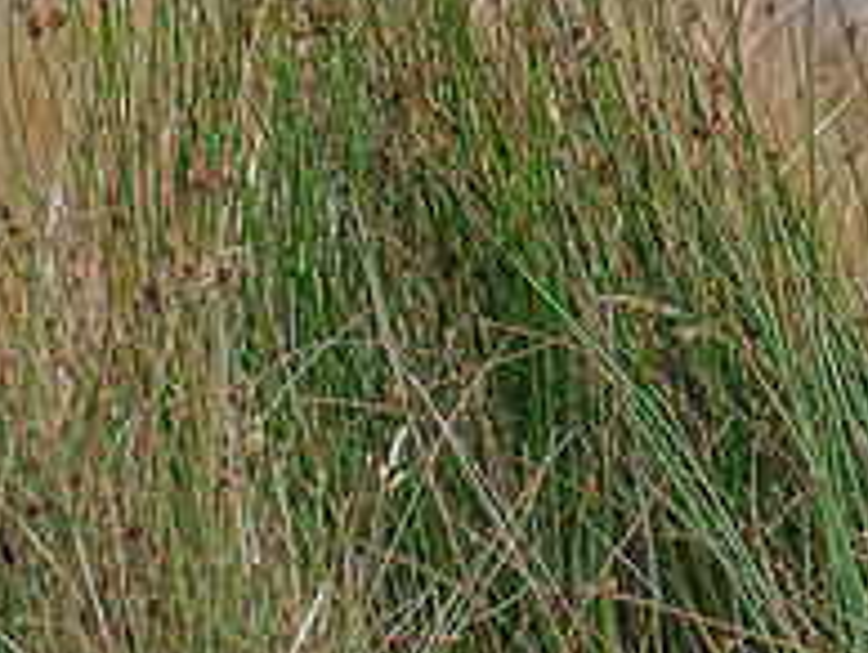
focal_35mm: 2552
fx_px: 64071
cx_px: 1802
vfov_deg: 0.6
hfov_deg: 0.8
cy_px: 19
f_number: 4
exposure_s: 1/640
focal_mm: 300
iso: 800
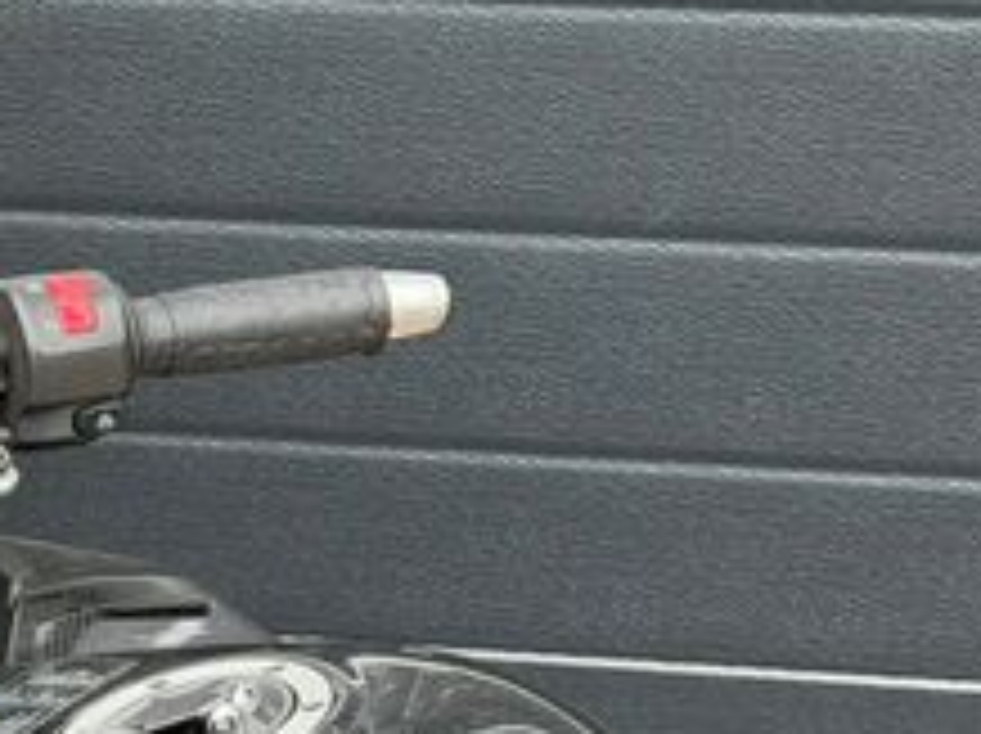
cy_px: 914
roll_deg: +0.0
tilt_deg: -19.4
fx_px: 3991
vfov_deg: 10.3
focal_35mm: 141
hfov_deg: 13.5
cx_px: -288
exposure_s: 1/450
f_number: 1.78
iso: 64
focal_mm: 6.76
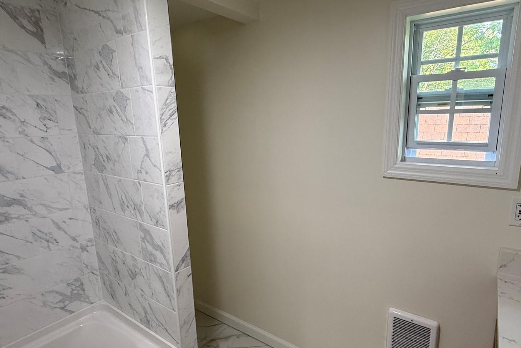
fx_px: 318
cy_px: 182
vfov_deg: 57.2
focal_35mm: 22
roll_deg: +1.6
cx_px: 268
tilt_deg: -12.2
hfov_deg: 78.6
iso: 200
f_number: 2.2
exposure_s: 1/120
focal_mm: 2.22
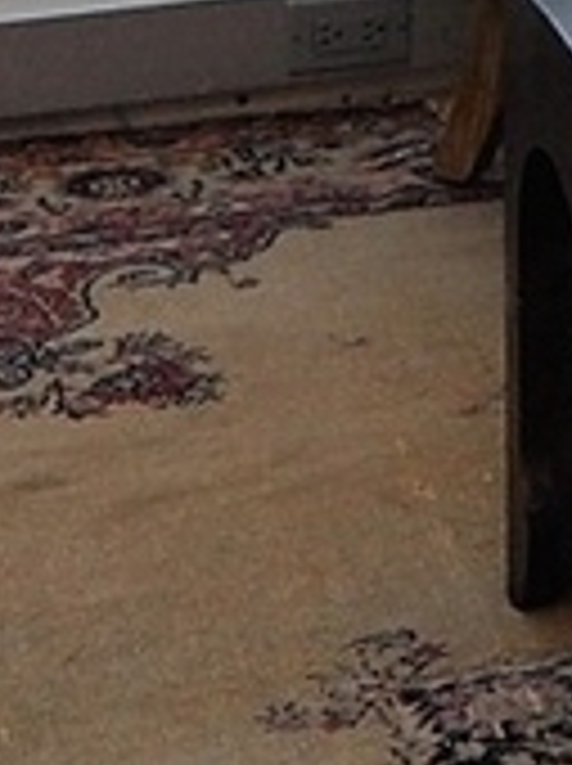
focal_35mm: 193
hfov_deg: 7.1
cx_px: 1502
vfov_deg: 9.0
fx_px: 4263
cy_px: -1242
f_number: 8
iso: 200
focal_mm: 14
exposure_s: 1/160
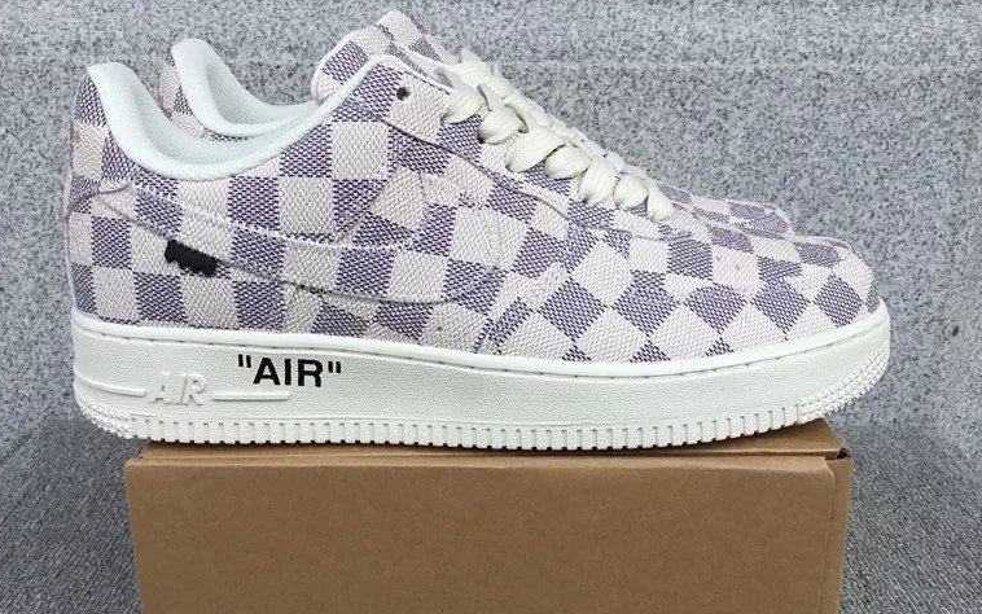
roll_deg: -0.2
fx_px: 1044
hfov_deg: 50.4
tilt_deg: -19.5
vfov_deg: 32.6
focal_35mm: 39
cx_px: 487
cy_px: 378
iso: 25
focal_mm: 3.3
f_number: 2.4
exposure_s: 1/582
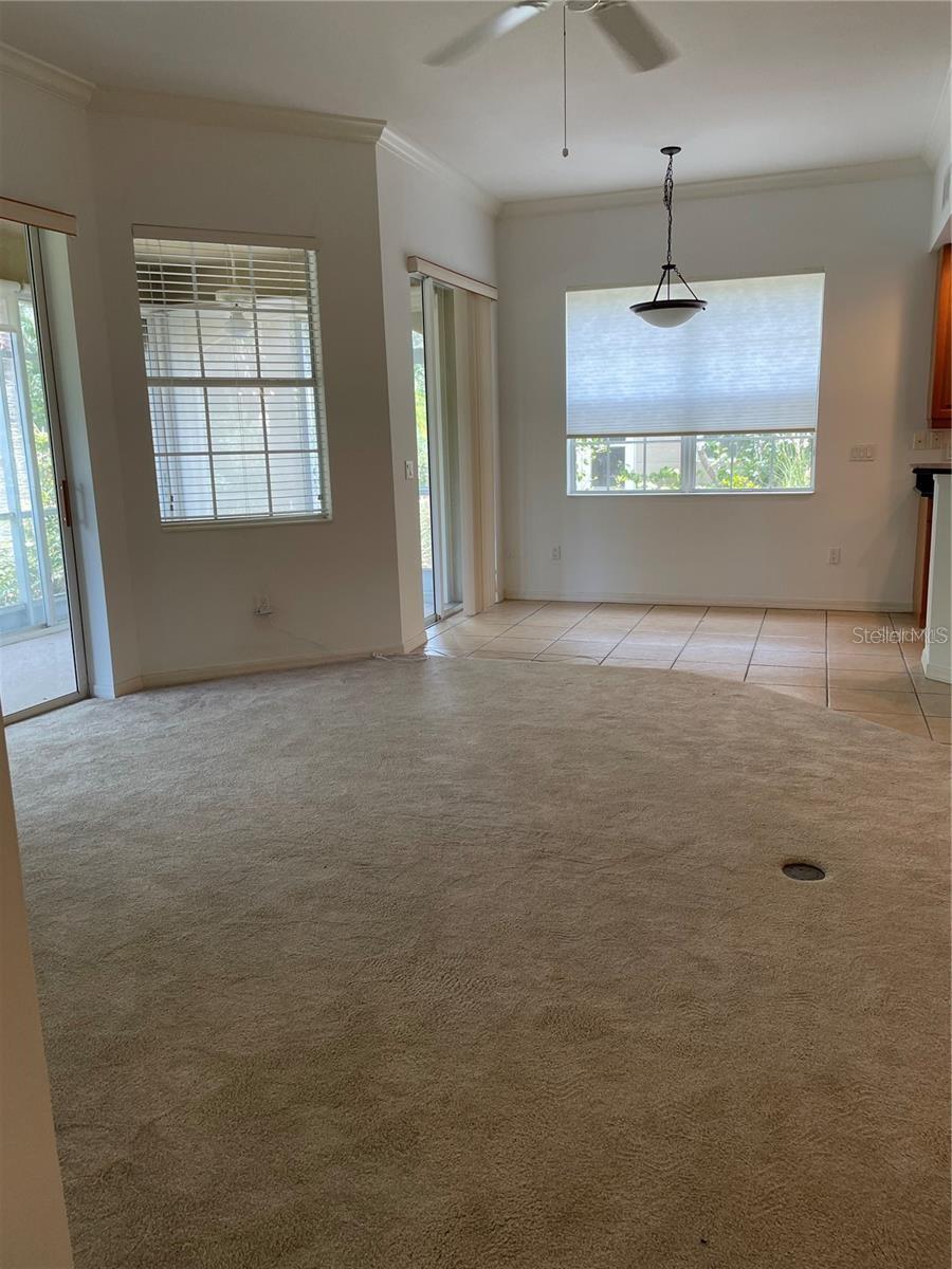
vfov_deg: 67.3
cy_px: 634
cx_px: 476
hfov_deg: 53.1
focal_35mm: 26
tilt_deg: -12.4
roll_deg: +3.3
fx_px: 953
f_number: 1.6
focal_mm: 4.2
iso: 64
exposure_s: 1/60
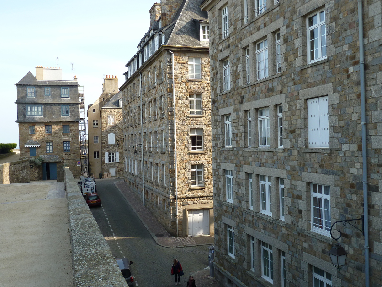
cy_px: 144
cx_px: 191
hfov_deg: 52.6
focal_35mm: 35
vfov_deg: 40.7
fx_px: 386
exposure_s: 1/200
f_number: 4
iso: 80
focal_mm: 5.7
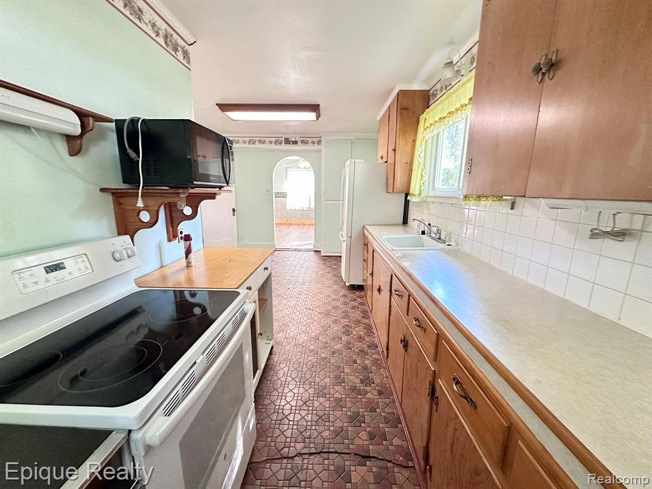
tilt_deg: -11.8
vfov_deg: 85.7
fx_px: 264
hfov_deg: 102.1
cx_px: 326
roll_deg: -0.7
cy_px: 244
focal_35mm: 14
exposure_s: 1/60
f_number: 2.2
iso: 1000
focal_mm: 2.22
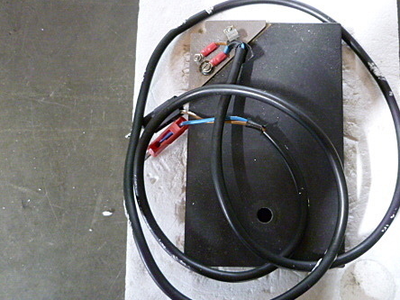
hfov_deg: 50.4
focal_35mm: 36
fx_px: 416
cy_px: 149
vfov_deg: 39.7
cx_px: 267
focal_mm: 4.5
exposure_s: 1/15
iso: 400
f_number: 2.8
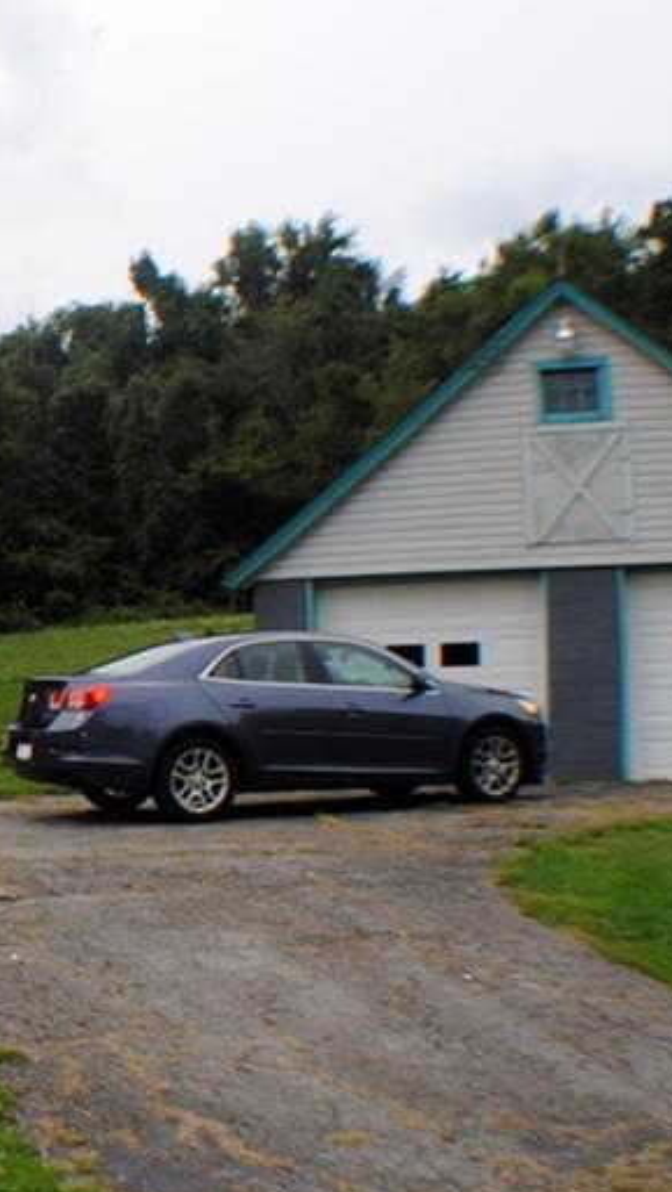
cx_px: -319
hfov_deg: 16.1
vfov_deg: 30.6
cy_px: 623
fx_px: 2183
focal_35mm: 69
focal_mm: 22
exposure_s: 1/200
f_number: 7.1
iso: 100
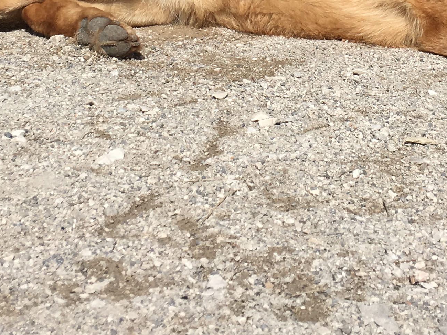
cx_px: 273
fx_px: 1162
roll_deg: +0.9
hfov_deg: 21.7
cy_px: -157
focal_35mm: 90
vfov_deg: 15.3
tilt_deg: +2.6
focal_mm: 4.15
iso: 25
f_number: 2.2
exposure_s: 1/3077
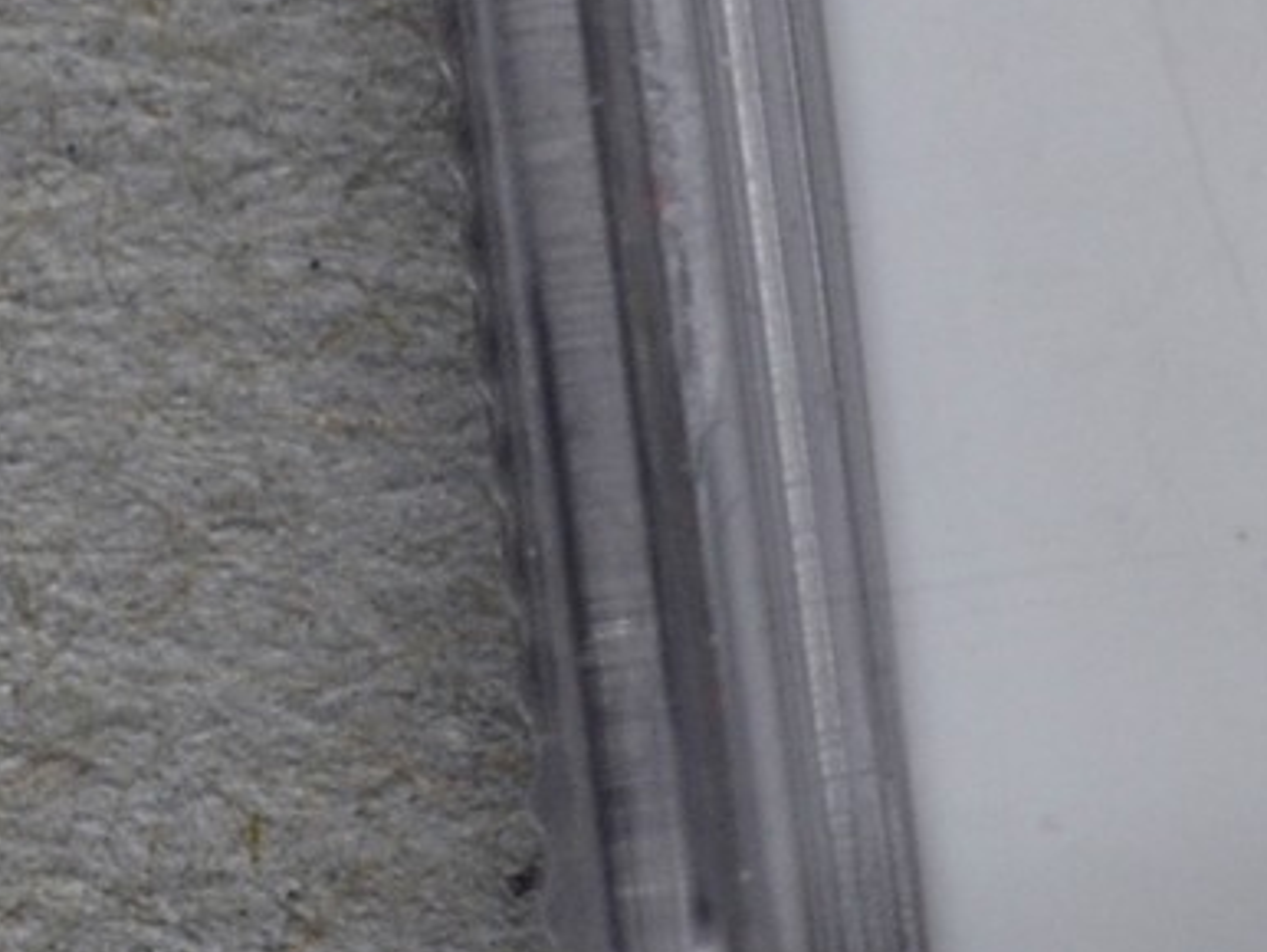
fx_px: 18498
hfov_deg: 3.8
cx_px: 3387
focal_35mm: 505
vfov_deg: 2.9
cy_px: -525
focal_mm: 55
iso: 400
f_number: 14
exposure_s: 1/250
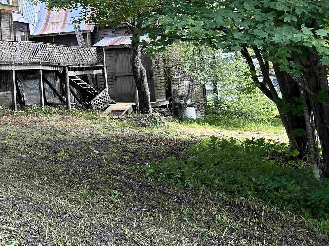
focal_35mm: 59
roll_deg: +2.3
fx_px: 561
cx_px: -43
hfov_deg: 29.2
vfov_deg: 23.9
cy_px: 8
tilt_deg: +8.0
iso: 32
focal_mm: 5.7
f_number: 1.5
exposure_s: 1/126
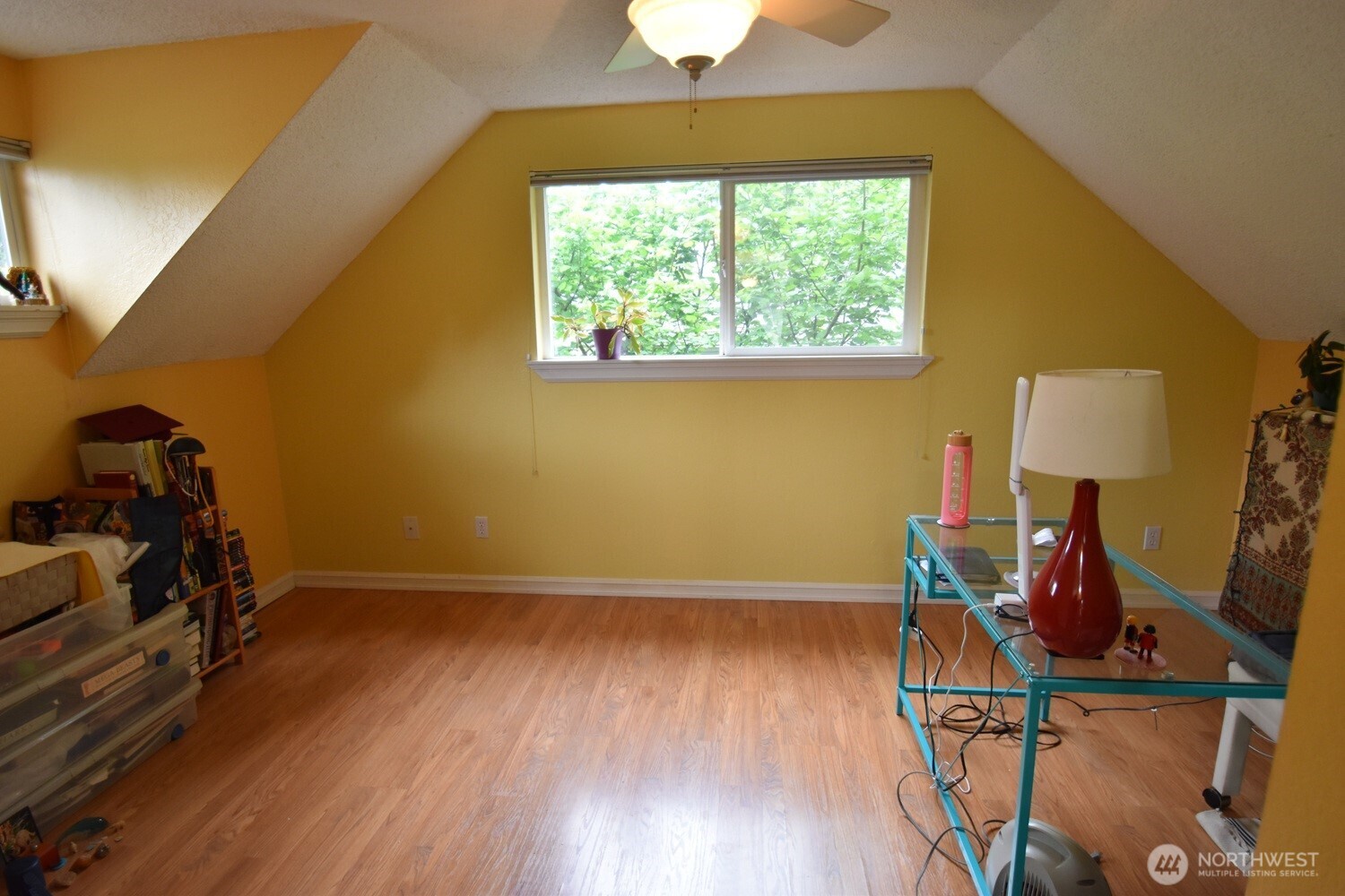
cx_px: 672
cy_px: 448
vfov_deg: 67.4
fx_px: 672
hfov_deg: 90.0
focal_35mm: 18
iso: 720
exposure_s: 1/60
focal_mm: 12
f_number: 4
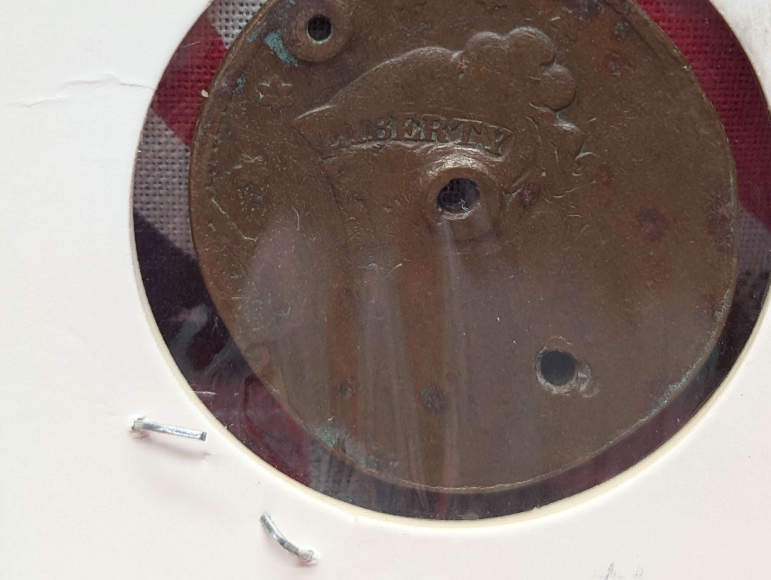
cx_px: 429
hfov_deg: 24.1
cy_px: 151
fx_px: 1807
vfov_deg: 18.2
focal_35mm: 81
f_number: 1.68
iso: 53
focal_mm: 6.9
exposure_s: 1/48.3
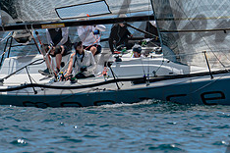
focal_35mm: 1394
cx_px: 186
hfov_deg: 1.5
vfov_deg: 1.0
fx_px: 8905
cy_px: 26
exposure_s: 1/1600
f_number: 5.6
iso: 200
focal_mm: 310
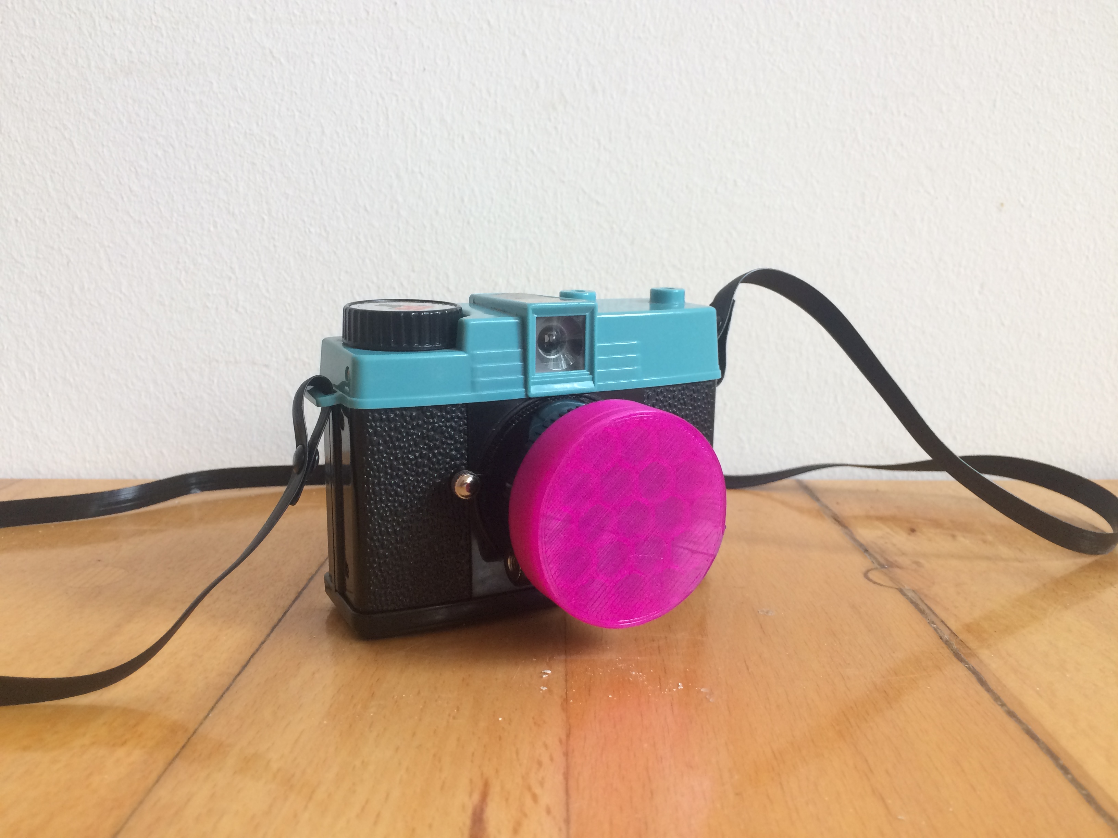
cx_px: 559
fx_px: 937
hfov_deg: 61.7
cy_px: 419
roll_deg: -0.3
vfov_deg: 48.2
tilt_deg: -11.5
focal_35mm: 29
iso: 64
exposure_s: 1/33
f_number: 2.2
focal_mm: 4.15
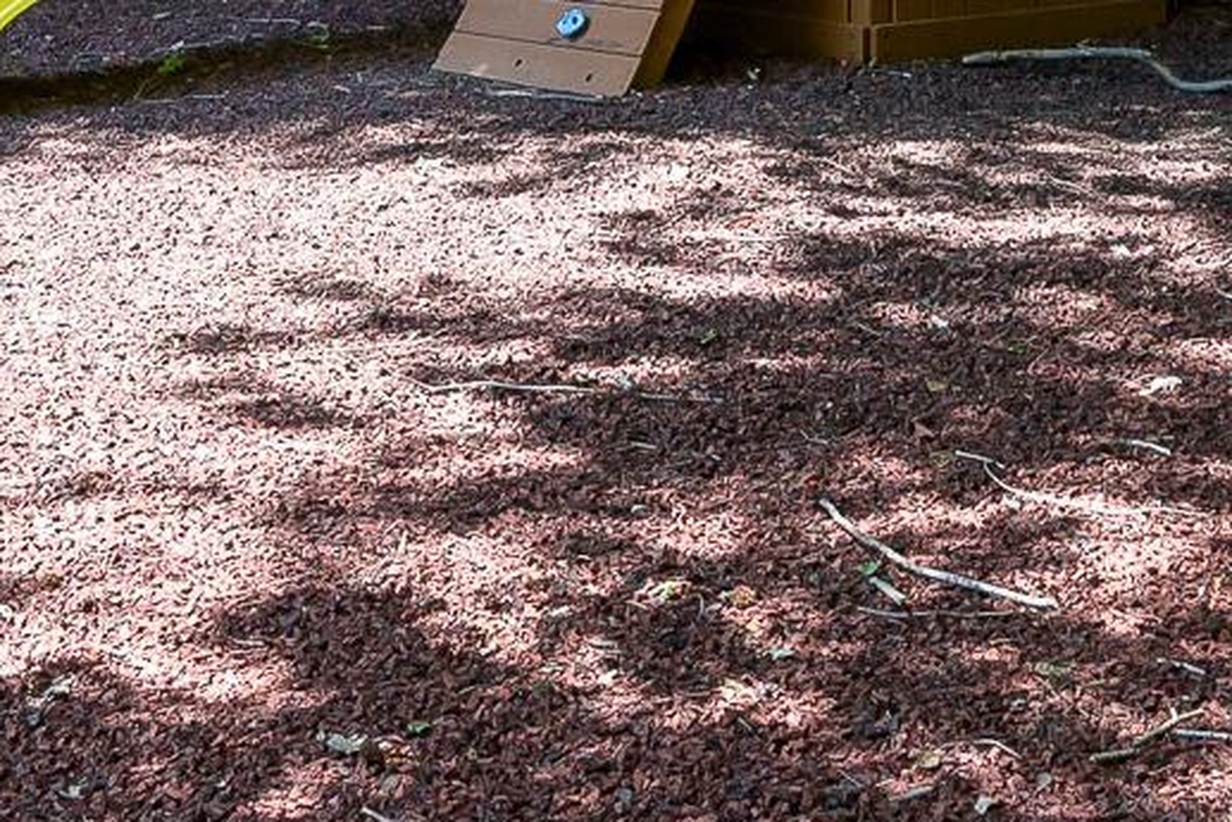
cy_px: -735
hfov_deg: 20.5
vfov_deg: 12.4
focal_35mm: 99
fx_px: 3389
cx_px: 875
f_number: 5.6
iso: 800
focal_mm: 25
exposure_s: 1/250
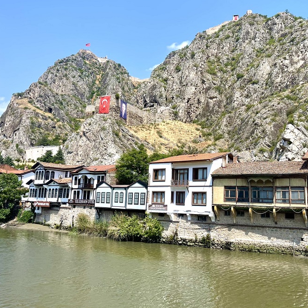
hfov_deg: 53.8
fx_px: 302
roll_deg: -1.7
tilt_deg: +7.1
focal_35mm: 30
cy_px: 154
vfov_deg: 54.0
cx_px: 181
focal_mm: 5.1
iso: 32
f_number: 1.6
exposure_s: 1/3344
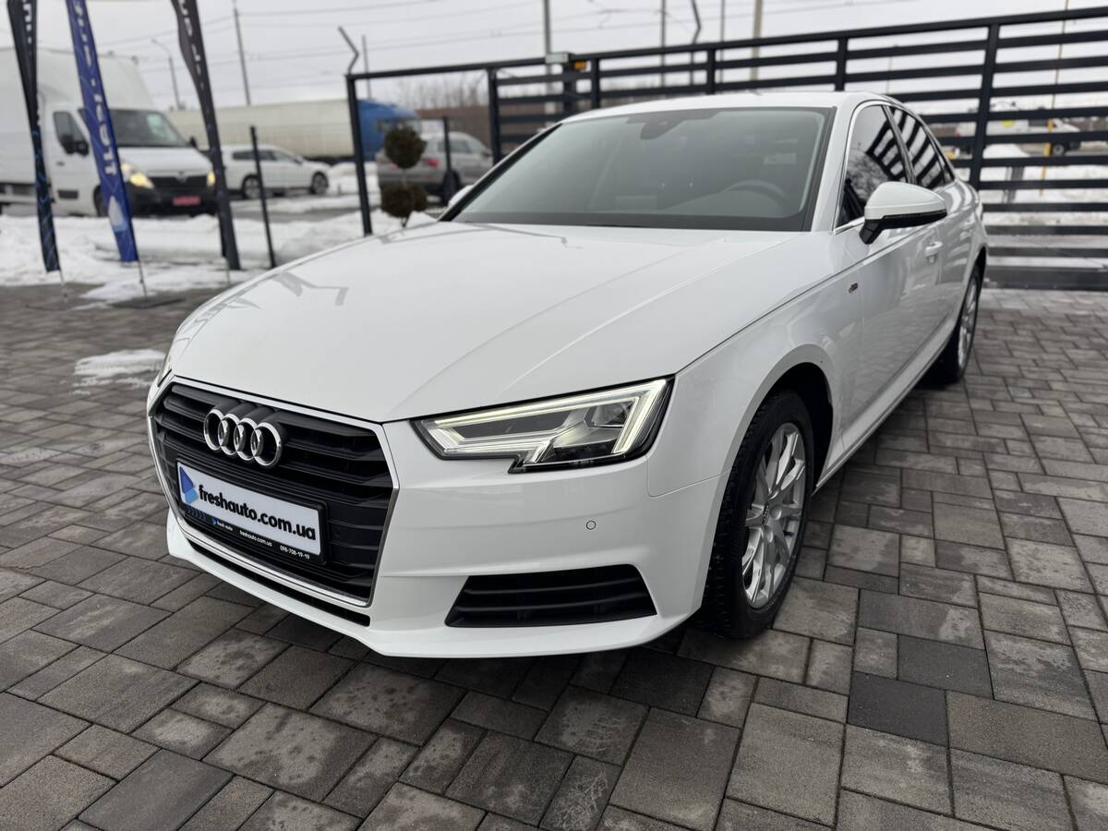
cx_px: 554
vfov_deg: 56.8
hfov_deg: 71.6
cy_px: 416
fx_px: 768
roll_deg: +2.0
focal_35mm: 24
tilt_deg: -19.4
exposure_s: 1/832
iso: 80
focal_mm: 6.76
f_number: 1.78
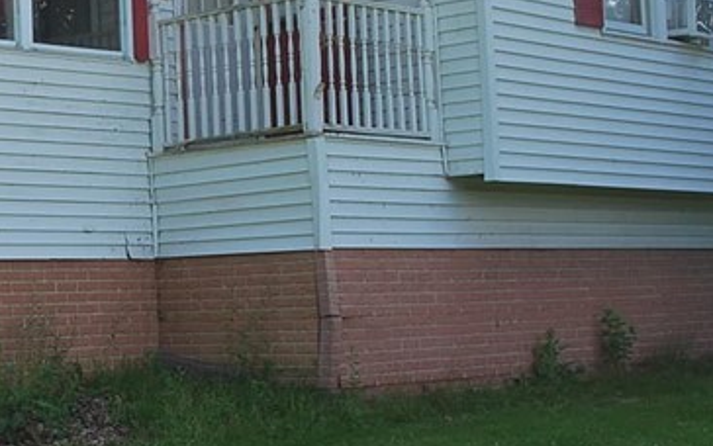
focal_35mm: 91
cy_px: 102
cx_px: -85
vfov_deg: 14.3
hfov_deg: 21.5
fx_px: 1769
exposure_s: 1/160
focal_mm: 20
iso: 100
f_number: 6.3
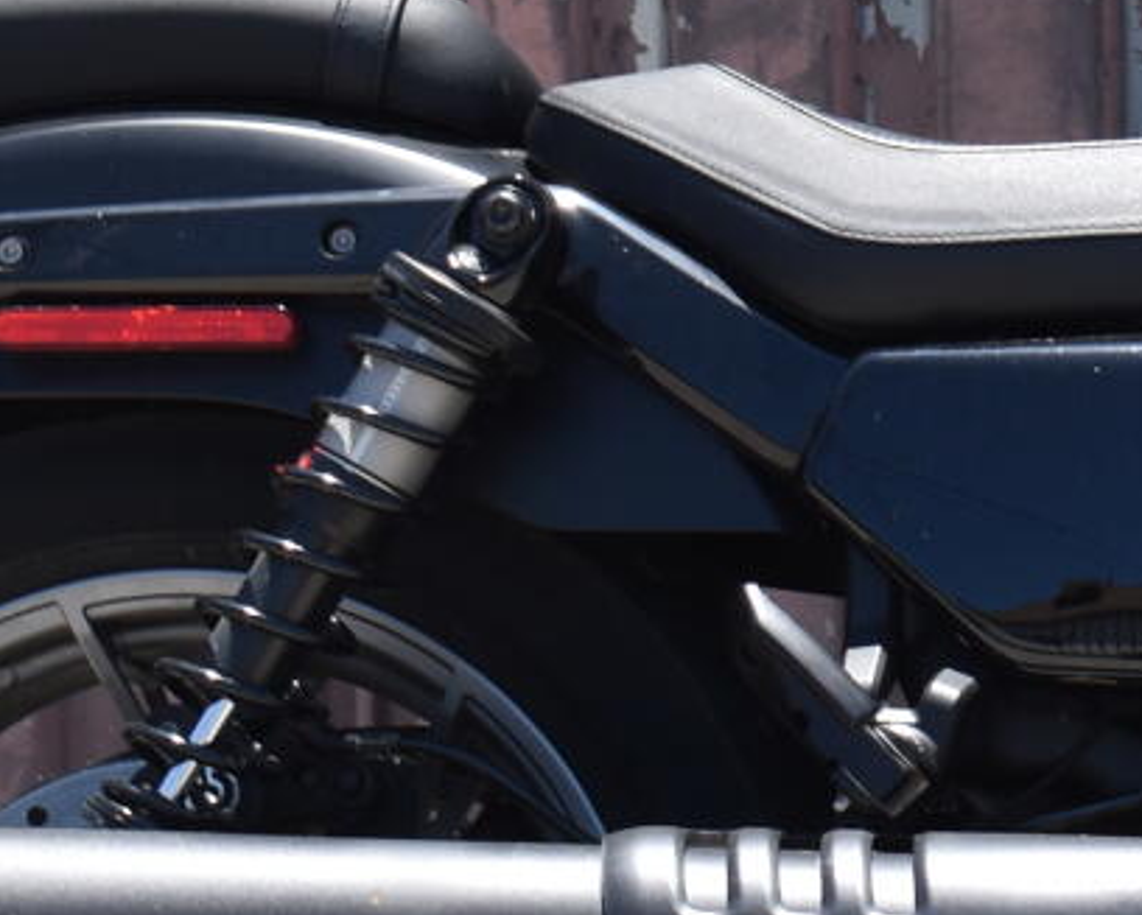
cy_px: 351
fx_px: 9335
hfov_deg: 6.9
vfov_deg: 5.6
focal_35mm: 276
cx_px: 1945
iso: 125
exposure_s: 1/250
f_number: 8
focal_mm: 40
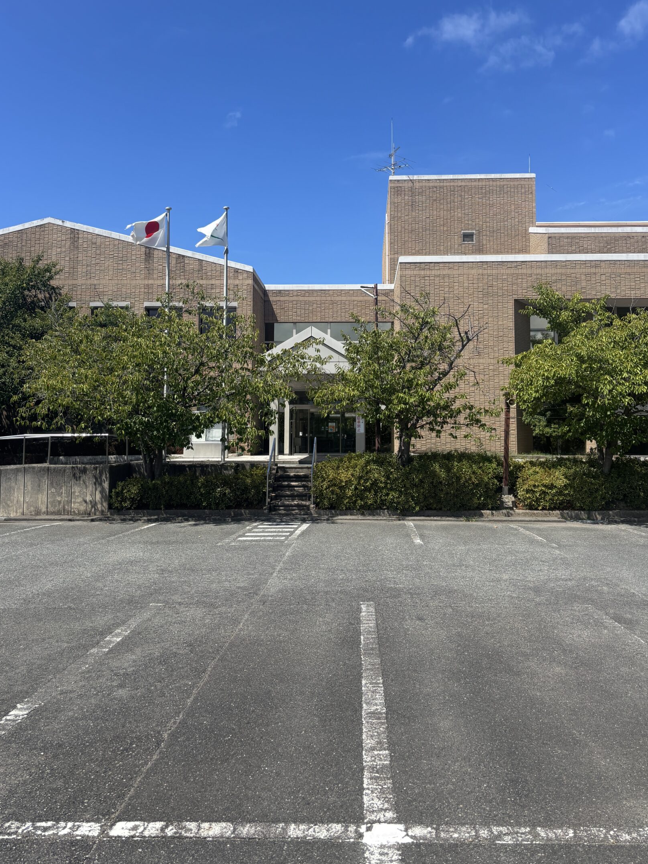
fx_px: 774
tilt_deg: +3.6
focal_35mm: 31
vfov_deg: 58.1
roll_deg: -0.8
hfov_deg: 45.4
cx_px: 328
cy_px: 367
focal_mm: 5.96
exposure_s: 1/2639
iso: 50
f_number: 1.6
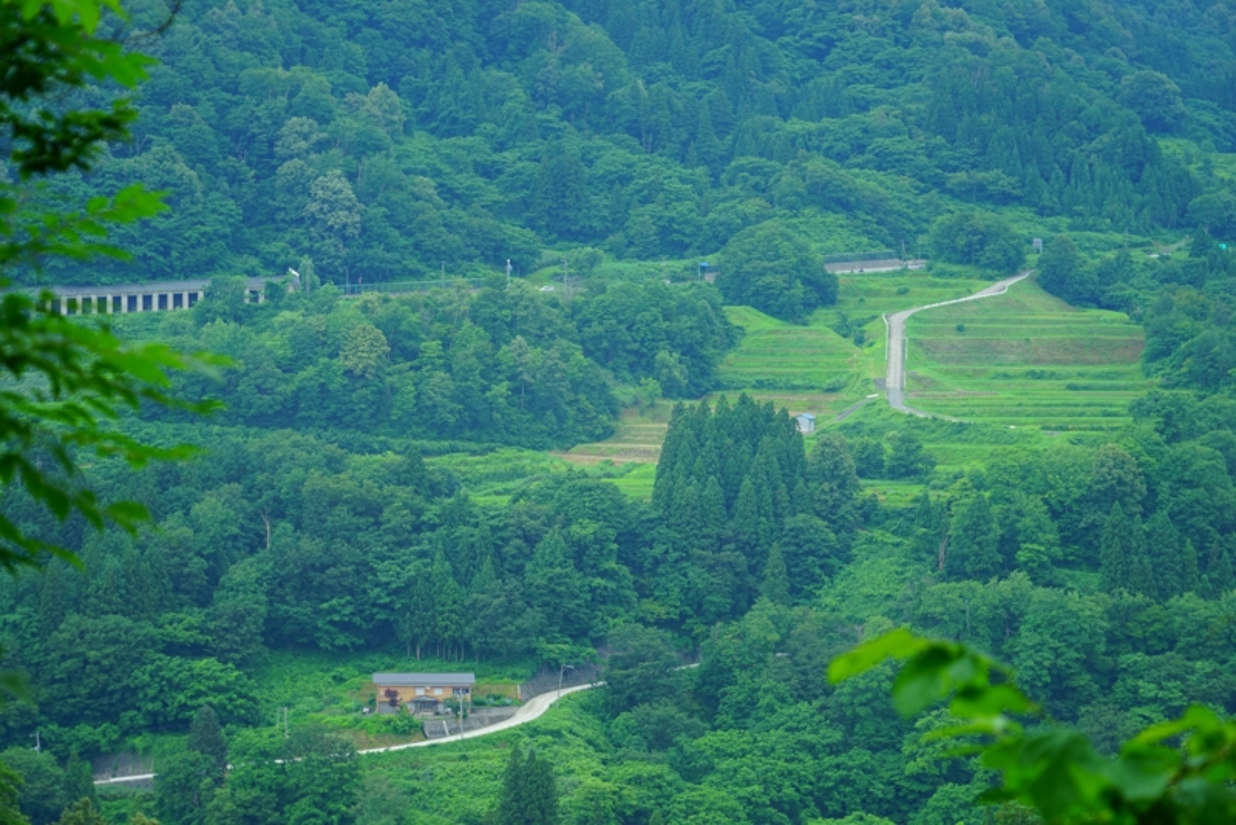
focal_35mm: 118
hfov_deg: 17.3
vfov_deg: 11.6
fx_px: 4053
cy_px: 412
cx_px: 618
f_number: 5.6
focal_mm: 118
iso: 250
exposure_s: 1/125
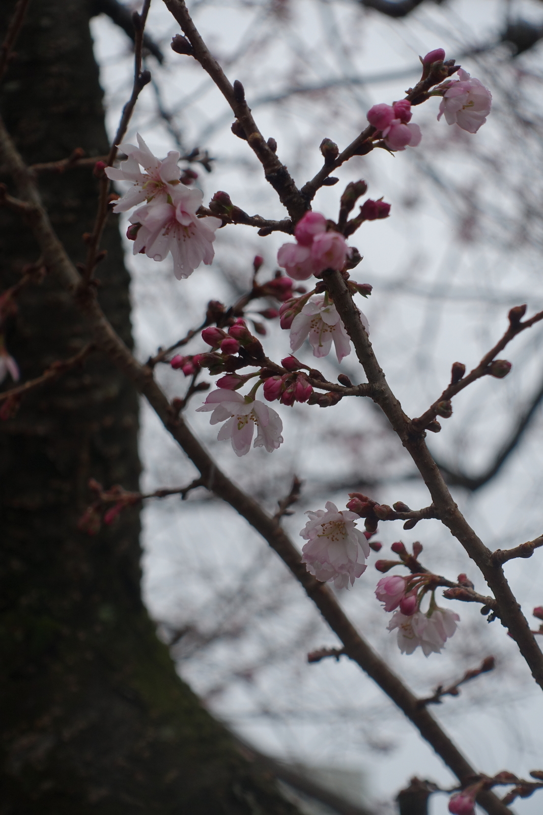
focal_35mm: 70
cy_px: 408
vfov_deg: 28.8
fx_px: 1583
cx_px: 272
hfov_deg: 19.5
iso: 200
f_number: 4
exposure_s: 1/250
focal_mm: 25.7
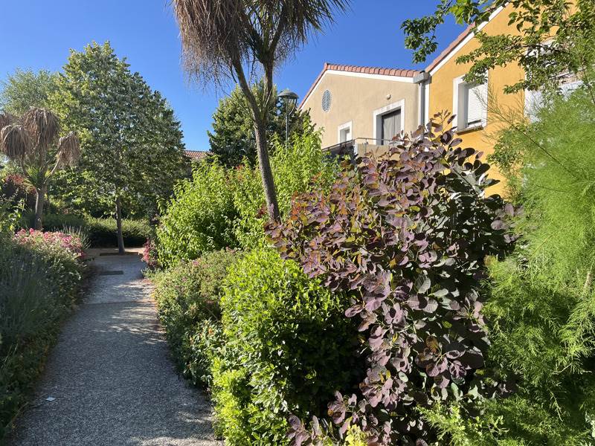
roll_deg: -0.6
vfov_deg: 53.1
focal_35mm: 26
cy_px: 223
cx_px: 298
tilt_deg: -3.6
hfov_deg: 67.3
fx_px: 447
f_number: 1.6
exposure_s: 1/1580
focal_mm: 5.1
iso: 50
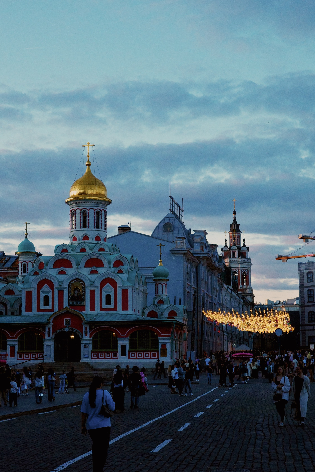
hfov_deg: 19.2
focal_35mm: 71
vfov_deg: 28.5
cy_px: 236
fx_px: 932
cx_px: 158
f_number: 5.6
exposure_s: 1/320
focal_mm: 26
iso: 800
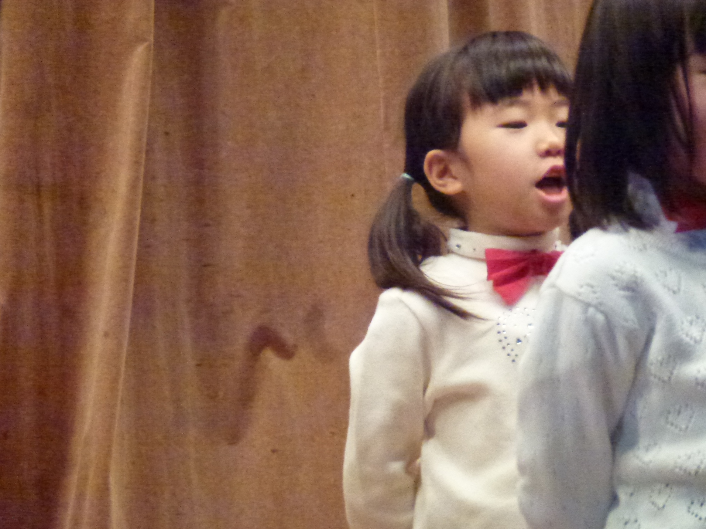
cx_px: 381
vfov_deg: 3.5
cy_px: 278
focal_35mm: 423
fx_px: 8627
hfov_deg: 4.7
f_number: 5.9
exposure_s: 1/60
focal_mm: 68.8
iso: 1600
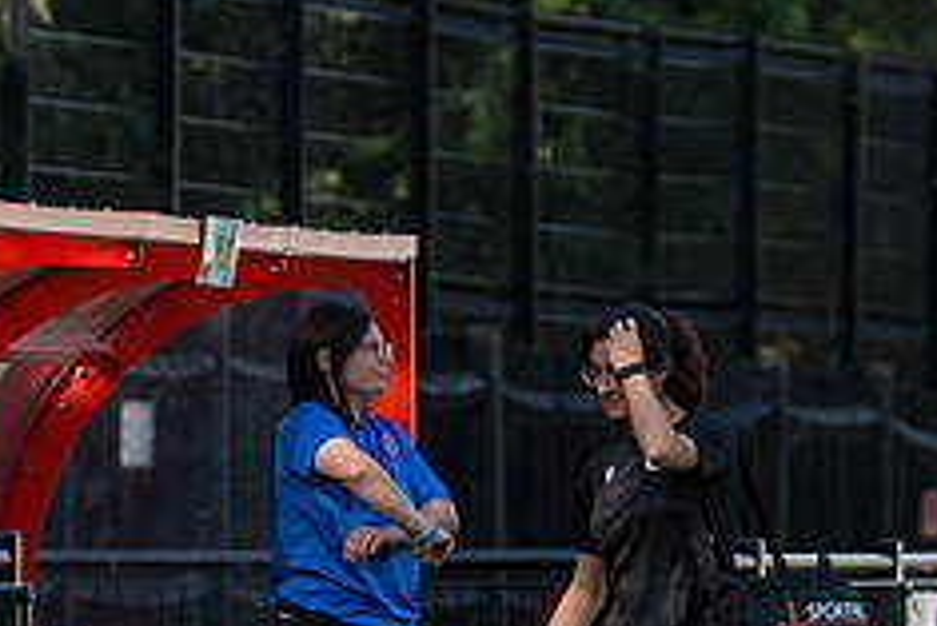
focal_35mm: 1112
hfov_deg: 1.9
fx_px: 28960
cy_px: 632
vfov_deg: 1.2
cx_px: 419
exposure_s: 1/2000
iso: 200
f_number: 4
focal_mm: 300
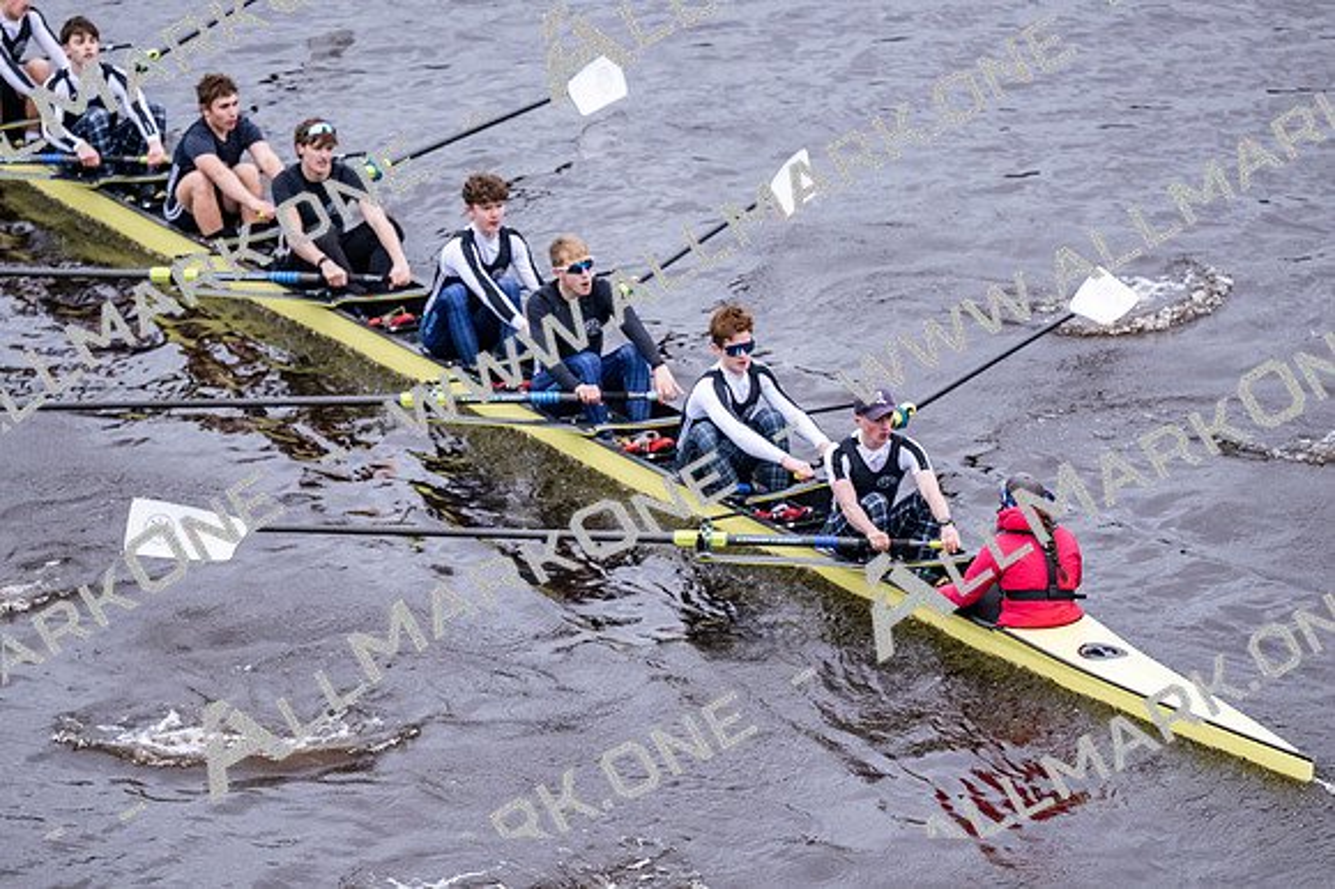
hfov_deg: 6.9
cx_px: 668
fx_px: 11118
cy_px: 444
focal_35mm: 300
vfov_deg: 4.6
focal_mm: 200
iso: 2800
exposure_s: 1/2000
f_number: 2.8
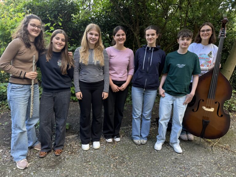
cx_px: 118
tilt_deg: -13.3
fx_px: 164
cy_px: 88
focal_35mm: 24
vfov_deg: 56.8
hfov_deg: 71.6
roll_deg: -3.6
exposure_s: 1/121
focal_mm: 6.76
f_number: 1.78
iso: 64
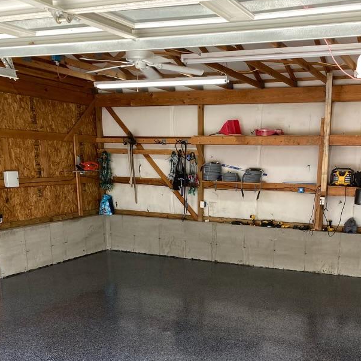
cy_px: 289
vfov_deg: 41.0
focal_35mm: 39
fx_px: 460
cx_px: 226
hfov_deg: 42.5
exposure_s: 1/120
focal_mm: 4.25
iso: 64
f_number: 1.8
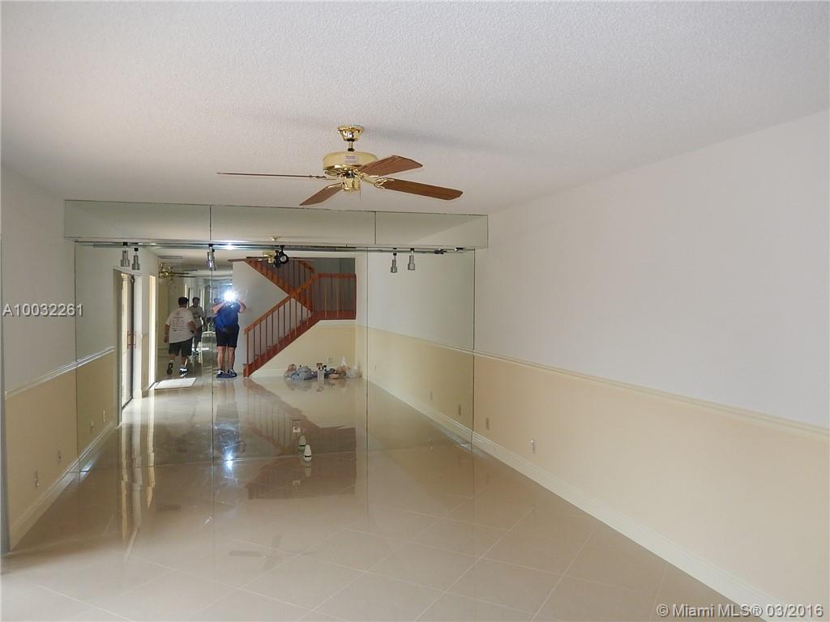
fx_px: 599
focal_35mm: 25
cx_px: 415
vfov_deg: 54.9
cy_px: 311
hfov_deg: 69.4
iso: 125
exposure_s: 1/50
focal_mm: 4.5
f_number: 3.4
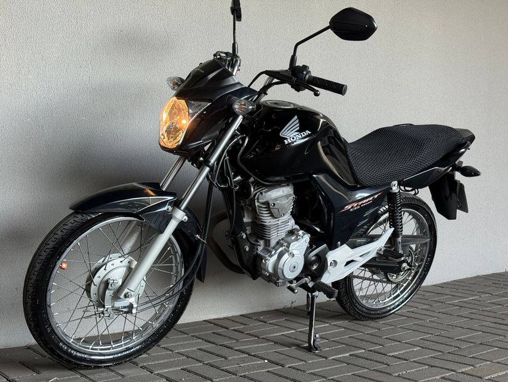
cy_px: 191
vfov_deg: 30.3
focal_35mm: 48
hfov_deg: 39.6
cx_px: 254
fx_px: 705
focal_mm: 6.76
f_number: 1.78
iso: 125
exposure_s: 1/120
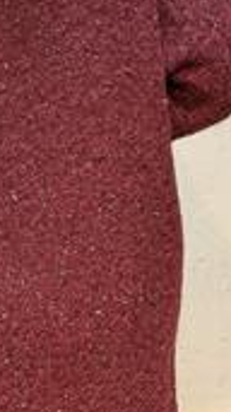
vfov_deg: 16.8
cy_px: 57
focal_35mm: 126
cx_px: -10
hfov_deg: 9.5
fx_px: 1374
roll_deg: -0.2
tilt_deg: -7.9
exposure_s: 1/50
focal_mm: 6.76
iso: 64
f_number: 1.78
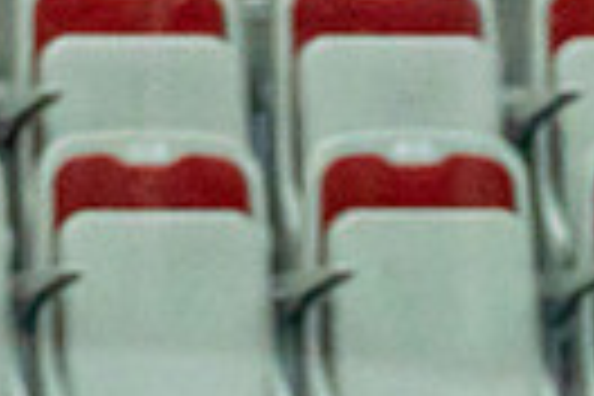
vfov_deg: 1.0
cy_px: 1242
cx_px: 71
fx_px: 22554
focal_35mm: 1367
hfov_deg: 1.5
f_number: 2.8
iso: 3200
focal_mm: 184
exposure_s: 1/1250
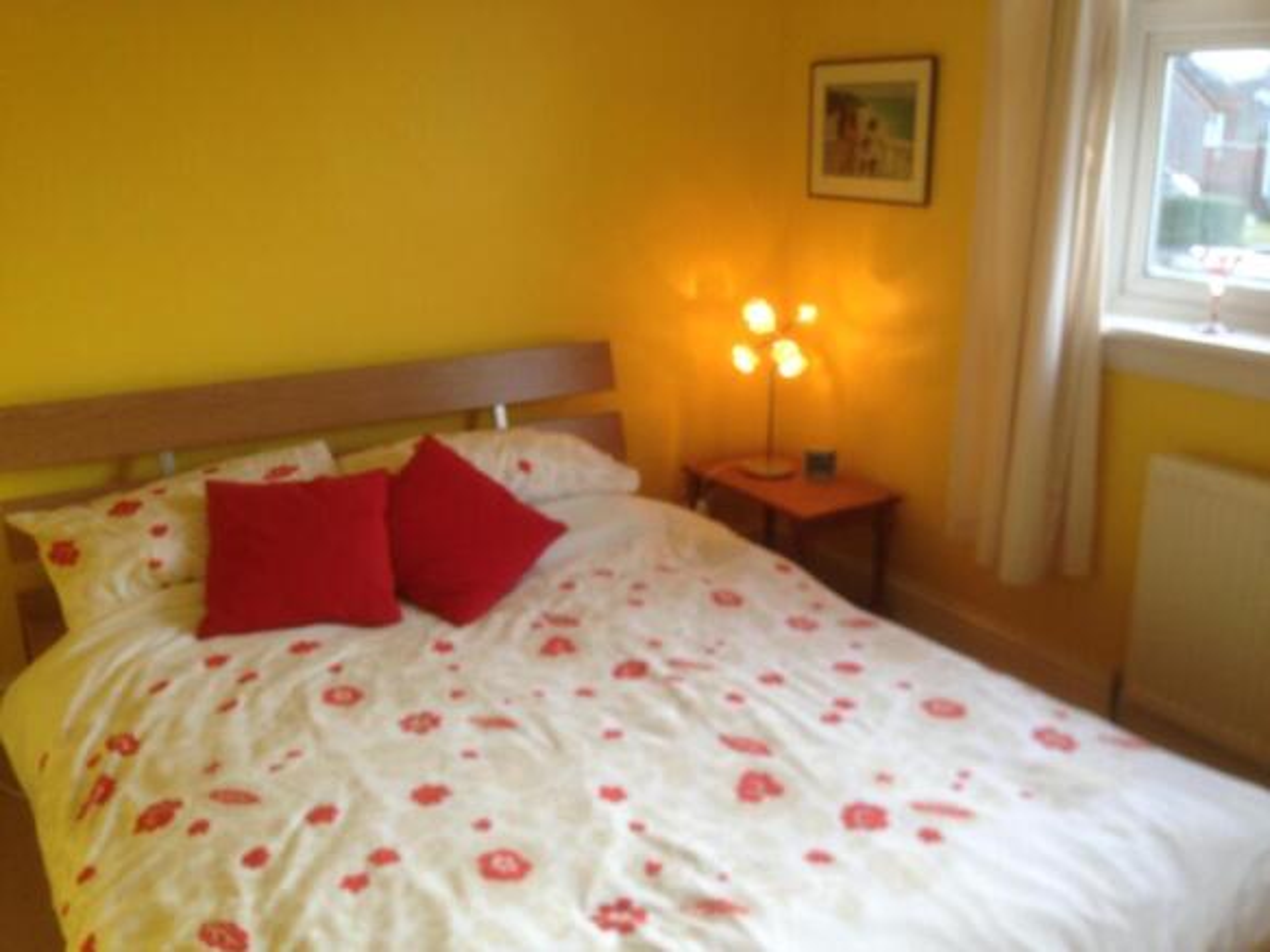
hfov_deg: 55.4
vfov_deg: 42.9
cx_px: 635
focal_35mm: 33
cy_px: 476
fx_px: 1210
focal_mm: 4.12
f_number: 2.4
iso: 80
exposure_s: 1/20
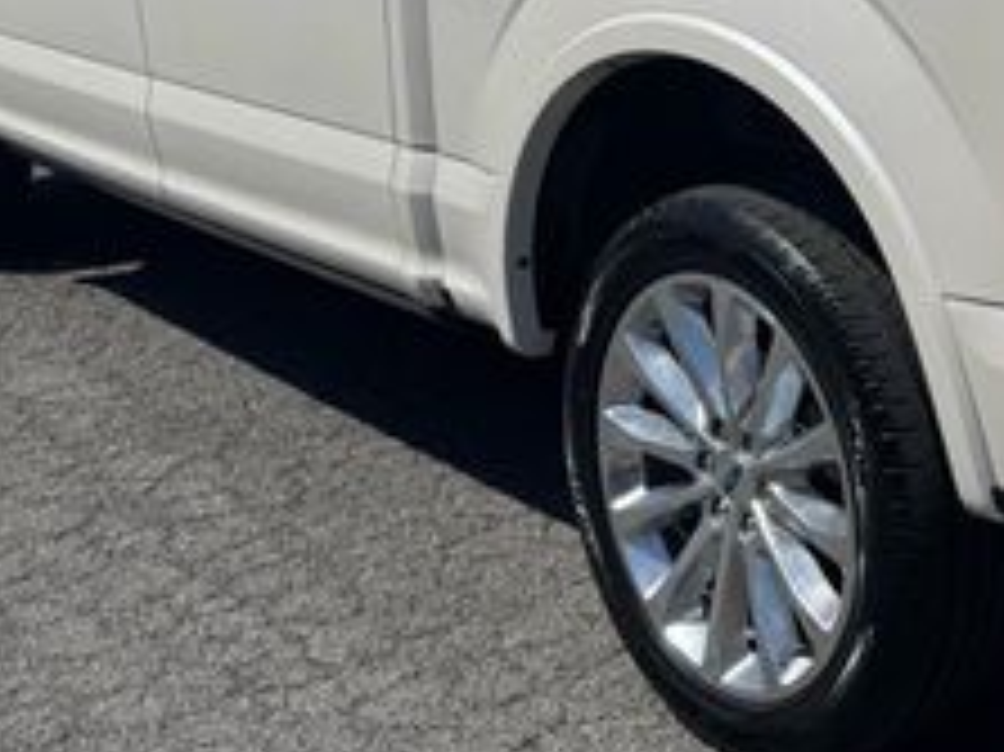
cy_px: 59
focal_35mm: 69
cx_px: 990
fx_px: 2000
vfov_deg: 20.8
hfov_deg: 26.7
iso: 80
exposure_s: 1/10417
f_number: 1.78
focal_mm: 6.76
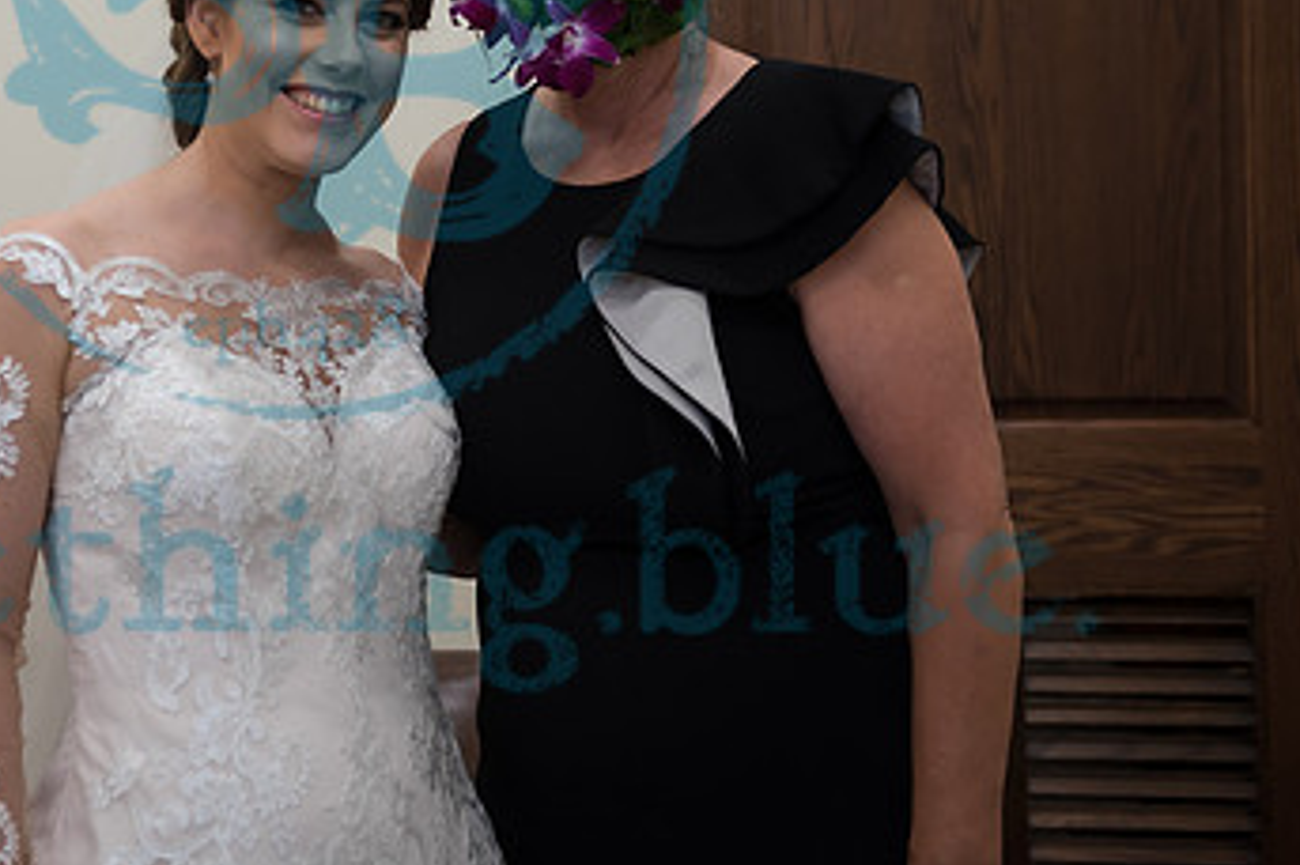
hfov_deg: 24.7
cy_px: 149
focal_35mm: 81
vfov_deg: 16.7
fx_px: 2923
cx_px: 287
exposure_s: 1/160
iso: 640
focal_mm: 48
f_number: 2.8
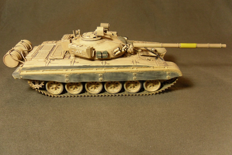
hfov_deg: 41.9
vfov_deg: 28.6
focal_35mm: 47
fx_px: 303
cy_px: 74
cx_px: 116
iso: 200
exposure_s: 1/45
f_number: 3.5
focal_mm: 6.3
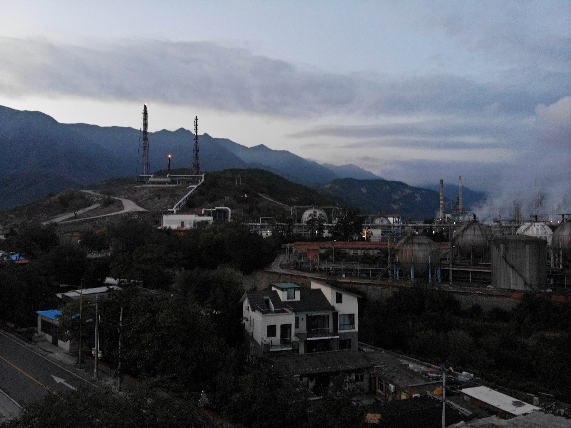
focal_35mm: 24
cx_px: 286
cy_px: 214
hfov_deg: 71.6
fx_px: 396
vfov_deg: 56.8
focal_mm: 4.5
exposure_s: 1/15
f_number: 2.8
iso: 320
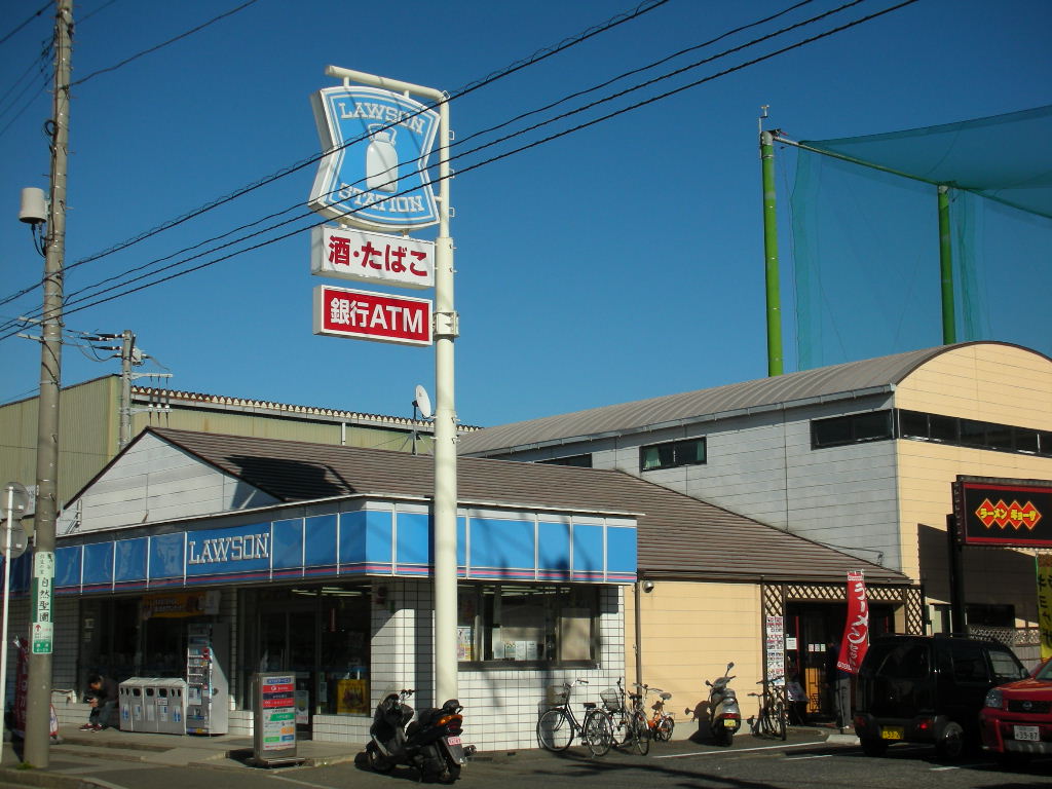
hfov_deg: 36.2
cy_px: 394
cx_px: 526
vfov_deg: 27.5
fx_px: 1611
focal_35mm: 53
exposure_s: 1/128
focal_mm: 8.8
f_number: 10.5
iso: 50
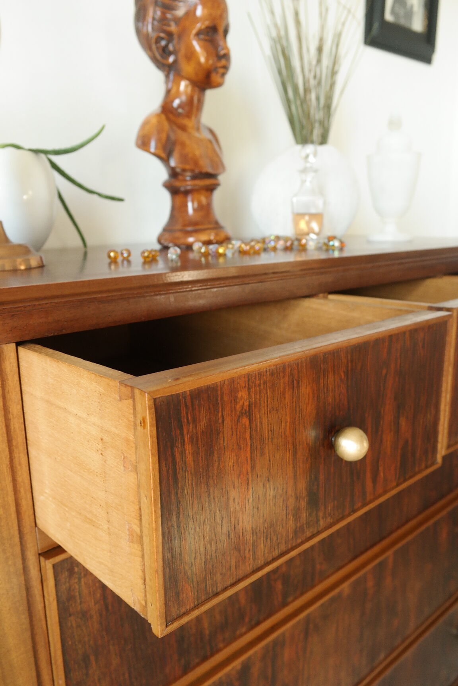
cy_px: 343
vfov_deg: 61.9
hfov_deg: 43.6
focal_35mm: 30
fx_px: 572
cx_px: 229
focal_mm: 20
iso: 800
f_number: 5.6
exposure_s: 1/25
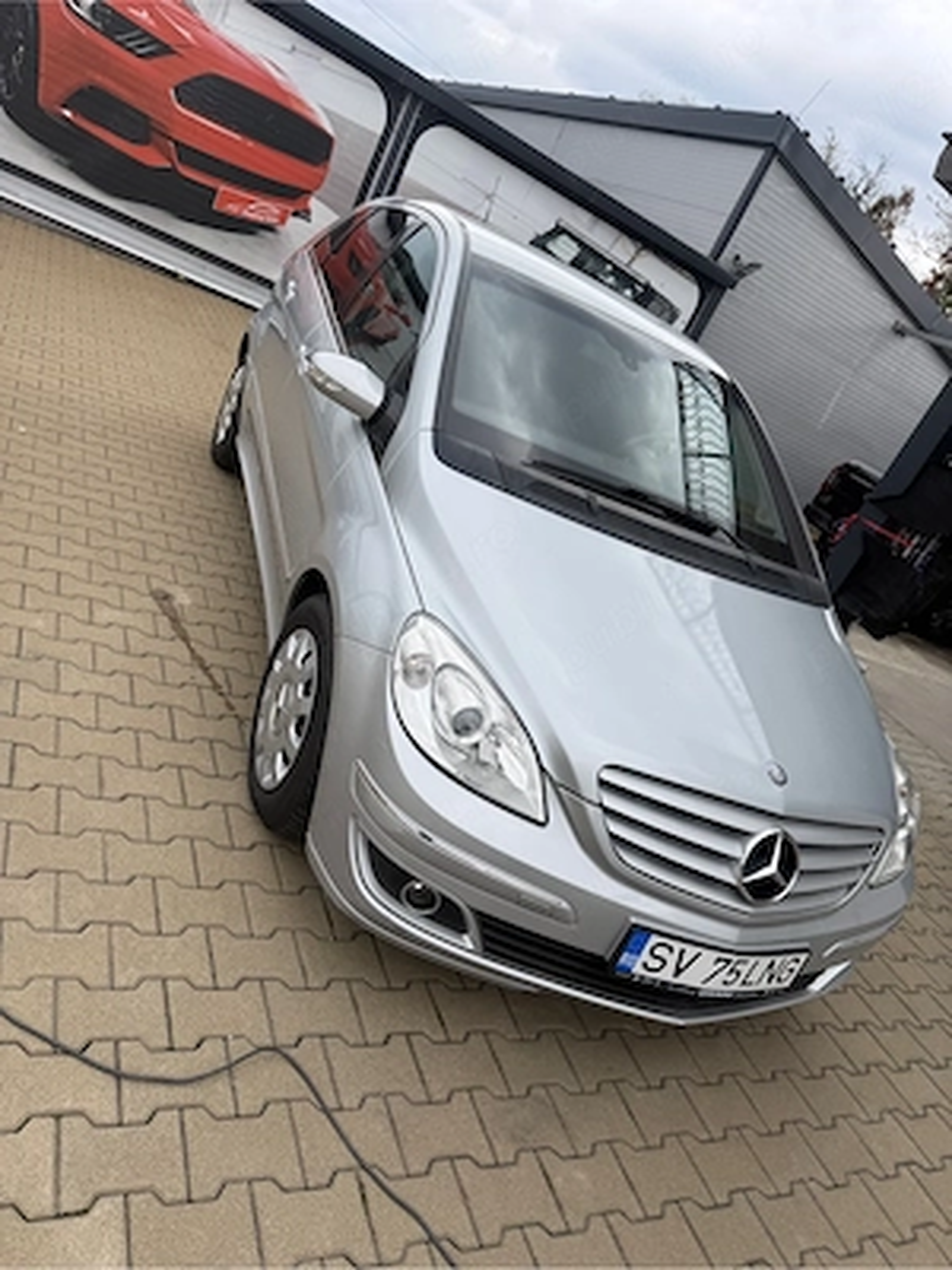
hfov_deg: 56.8
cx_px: 476
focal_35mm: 24
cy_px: 635
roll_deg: -29.1
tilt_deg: -20.3
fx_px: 880
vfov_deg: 71.6
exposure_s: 1/1139
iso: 80
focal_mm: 6.76
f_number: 1.78
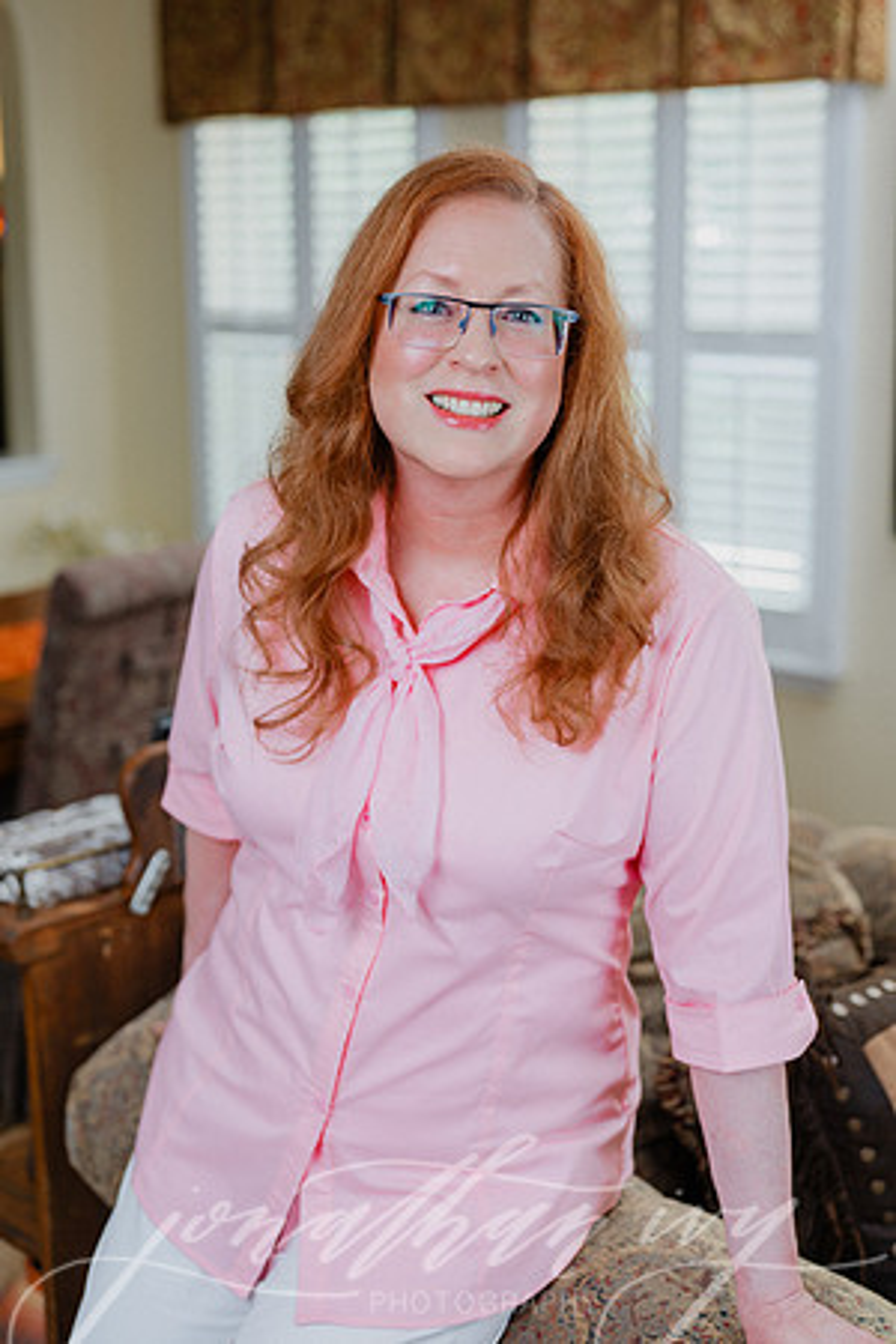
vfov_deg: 39.6
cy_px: 672
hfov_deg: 27.0
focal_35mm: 50
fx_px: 1867
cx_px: 448
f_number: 2.8
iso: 80
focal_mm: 50
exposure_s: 1/50
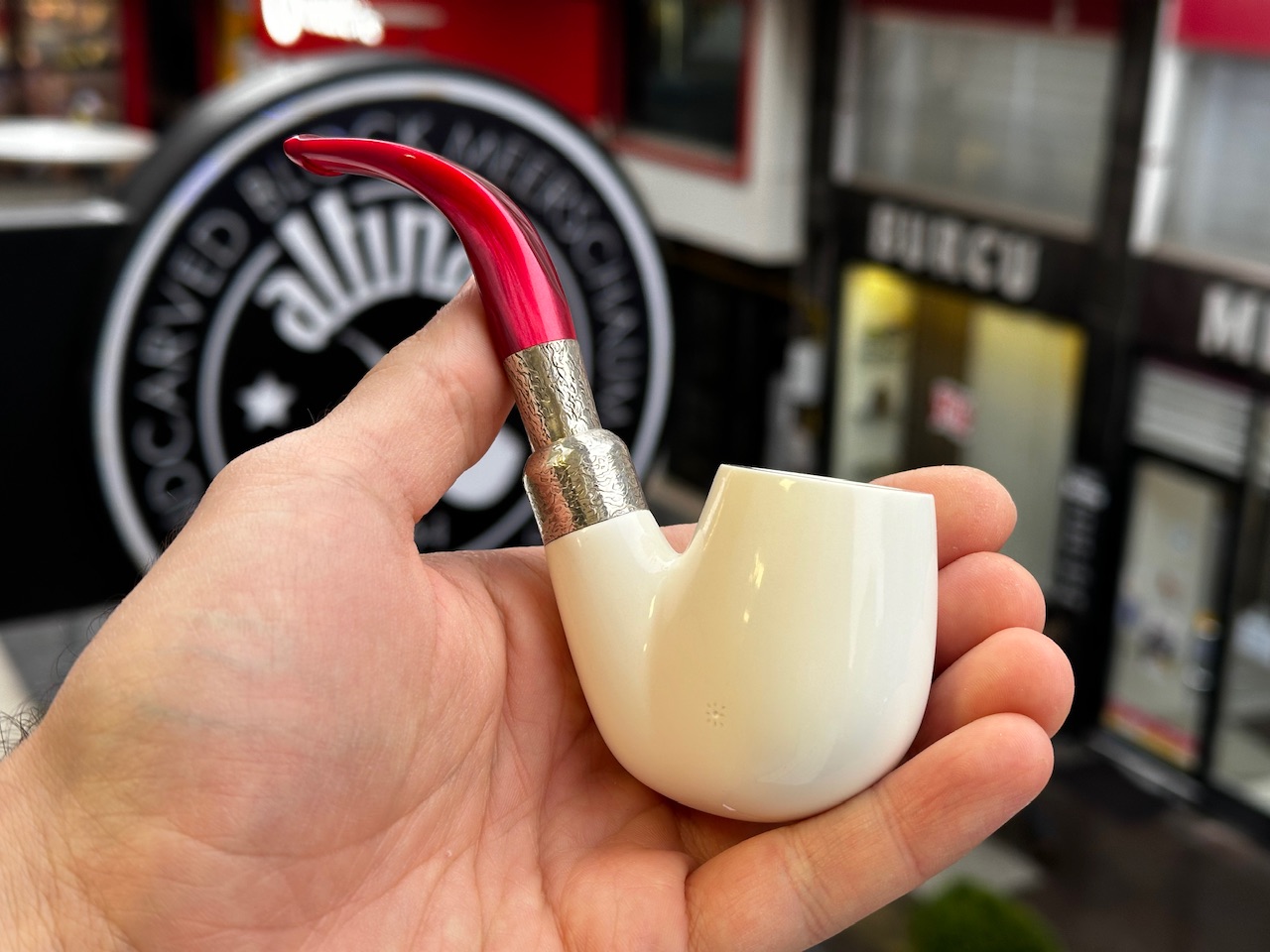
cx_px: 635
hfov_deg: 39.7
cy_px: 476
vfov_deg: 30.3
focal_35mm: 48
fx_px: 1761
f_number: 1.78
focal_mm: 6.86
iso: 80
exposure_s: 1/110
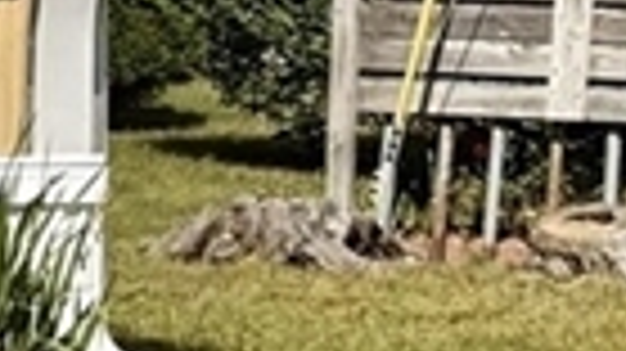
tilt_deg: -0.9
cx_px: -1234
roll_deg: +0.4
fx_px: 3185
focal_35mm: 192
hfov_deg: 9.1
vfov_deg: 6.2
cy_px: -207
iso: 80
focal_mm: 6.76
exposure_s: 1/6173
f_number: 1.78
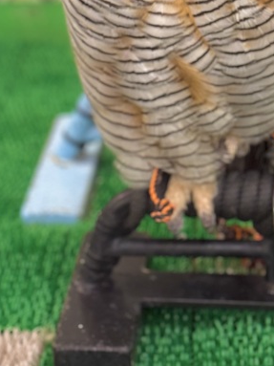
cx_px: 174
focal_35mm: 107
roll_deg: -0.2
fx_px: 1130
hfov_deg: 13.8
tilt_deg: -15.7
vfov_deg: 17.8
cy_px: -34
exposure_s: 1/60
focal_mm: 6.76
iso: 250
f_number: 1.78
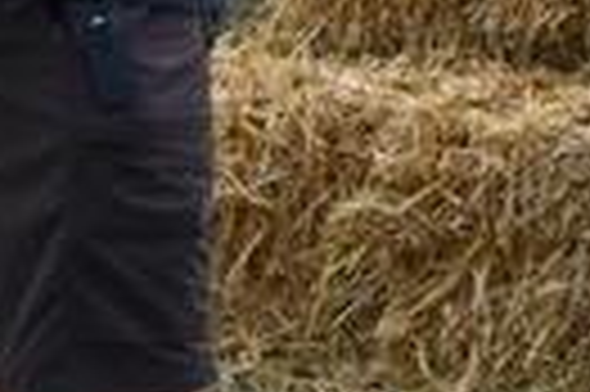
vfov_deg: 2.5
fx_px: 8708
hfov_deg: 3.8
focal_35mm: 532
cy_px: -800
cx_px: 1842
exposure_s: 1/500
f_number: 5.6
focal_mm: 70
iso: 200
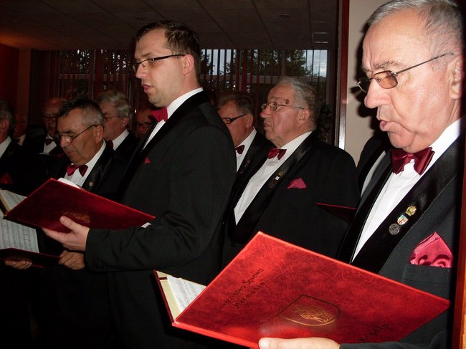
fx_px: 511
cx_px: 233
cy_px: 174
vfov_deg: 37.7
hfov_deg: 49.0
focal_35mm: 38
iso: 100
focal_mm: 6.3
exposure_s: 1/45
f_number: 2.8
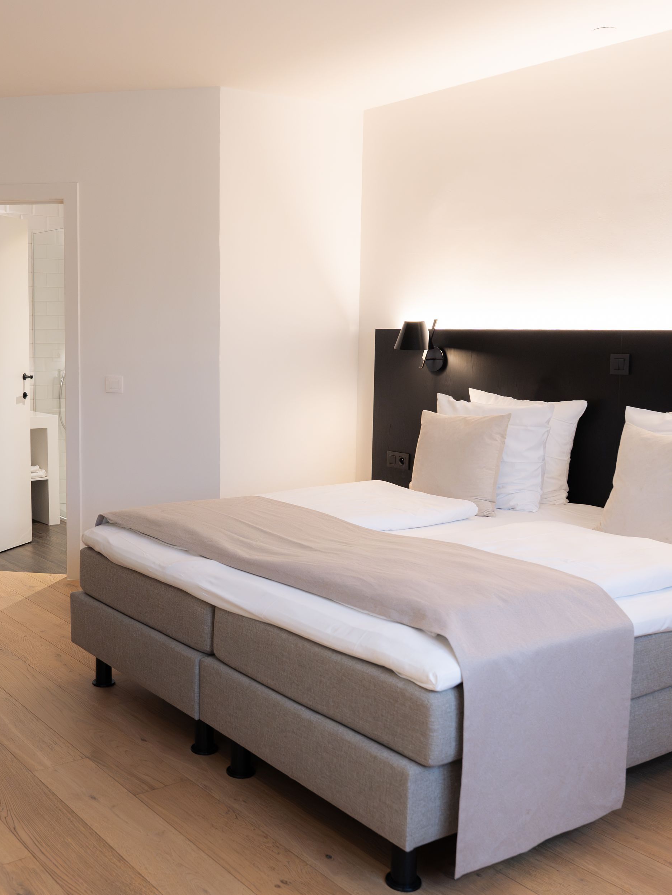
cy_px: 441
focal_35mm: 38
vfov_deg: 49.0
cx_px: 192
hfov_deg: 37.1
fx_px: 984
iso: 3200
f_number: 4
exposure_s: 1/125
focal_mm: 24
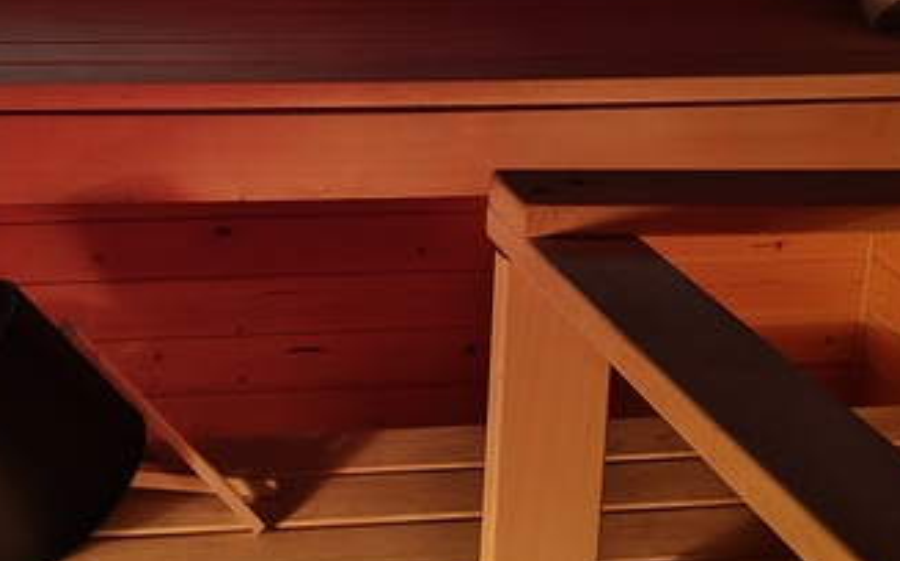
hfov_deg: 29.1
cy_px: 94
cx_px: 264
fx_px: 1716
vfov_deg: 18.4
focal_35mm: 70
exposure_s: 1/50
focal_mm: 6.12
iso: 1600
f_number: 1.9
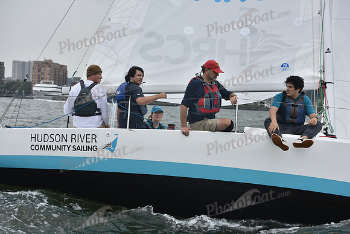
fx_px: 729
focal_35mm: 75
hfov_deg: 27.0
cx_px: 175
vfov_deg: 18.2
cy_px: 117
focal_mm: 75
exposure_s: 1/800
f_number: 5.6
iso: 400
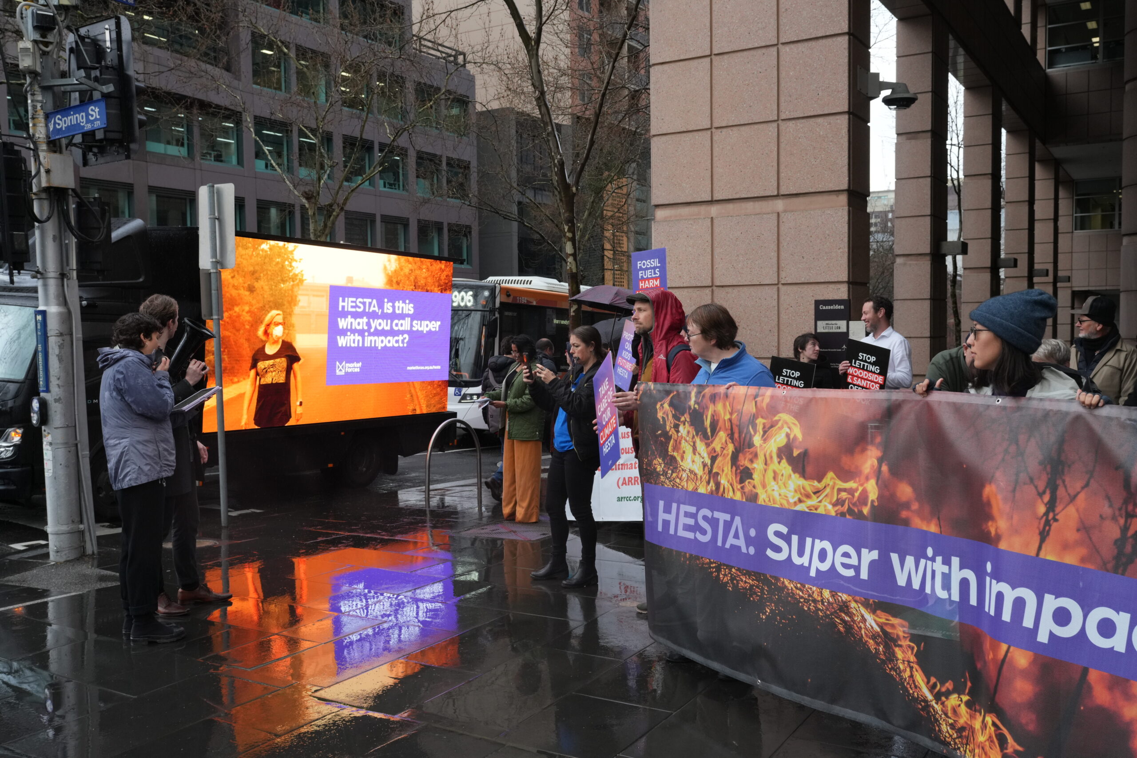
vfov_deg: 41.1
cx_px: 568
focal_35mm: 32
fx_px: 1011
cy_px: 379
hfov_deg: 58.7
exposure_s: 1/320
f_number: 6.3
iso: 800
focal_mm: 32
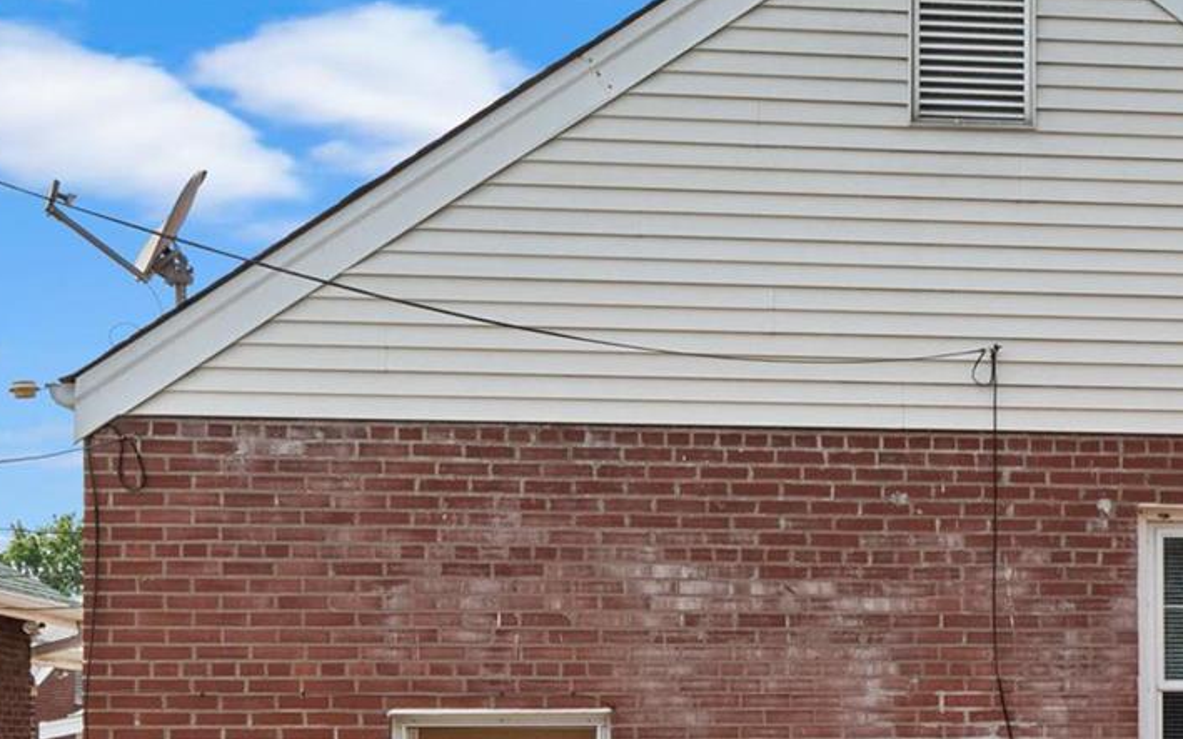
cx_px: 1203
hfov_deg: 27.9
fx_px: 2224
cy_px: 669
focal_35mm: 69
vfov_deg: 18.5
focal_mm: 15
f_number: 10
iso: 400
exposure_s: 1/320
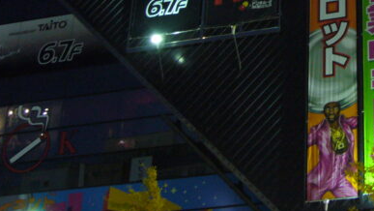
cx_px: 341
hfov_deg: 19.4
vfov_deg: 11.0
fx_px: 1071
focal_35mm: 108
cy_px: -46
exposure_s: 1/8
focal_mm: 8.3
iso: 200
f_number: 3.3
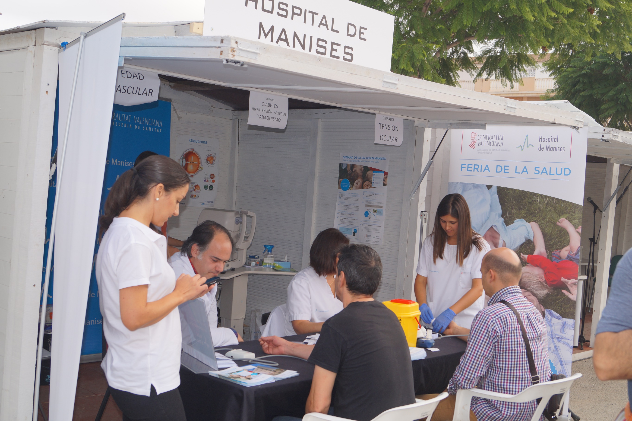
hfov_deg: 46.4
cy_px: 210
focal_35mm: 42
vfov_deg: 31.9
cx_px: 316
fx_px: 737
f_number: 5.6
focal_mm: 28
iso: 100
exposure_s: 1/160
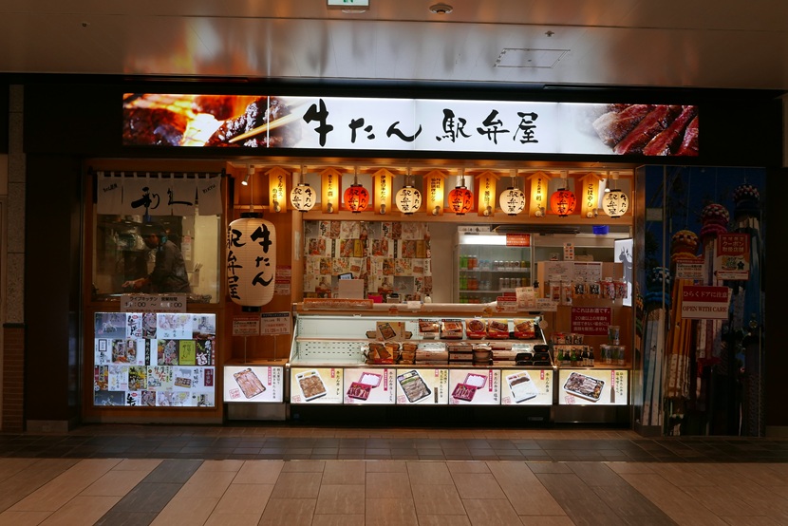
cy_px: 263
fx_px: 744
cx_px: 394
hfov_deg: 55.8
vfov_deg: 38.9
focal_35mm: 34
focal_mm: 15.4
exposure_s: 1/125
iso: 400
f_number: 5
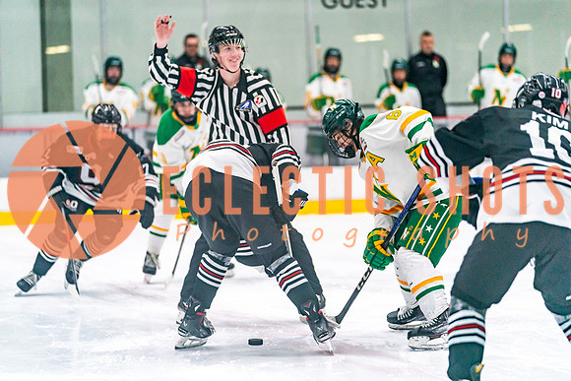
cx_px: 286
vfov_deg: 8.8
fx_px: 2475
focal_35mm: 156
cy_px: 190
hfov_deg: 13.2
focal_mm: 156
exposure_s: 1/1250
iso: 3200
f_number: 2.8
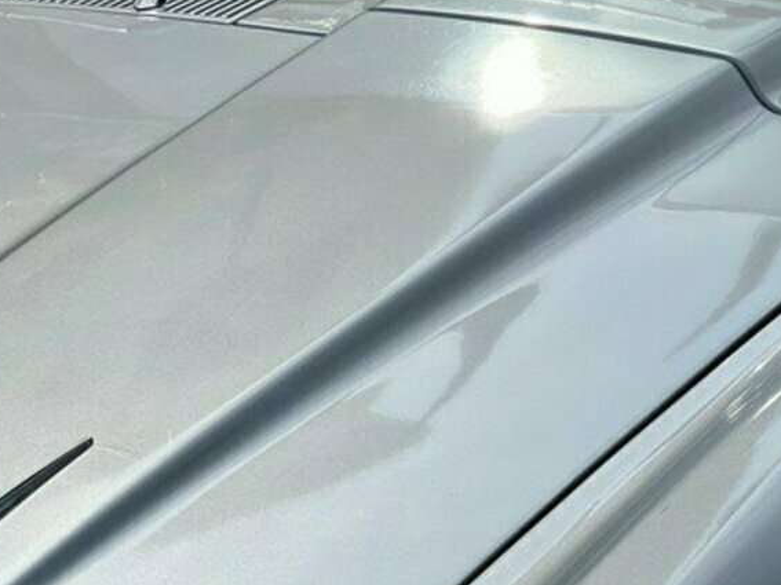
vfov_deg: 9.0
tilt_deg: -10.6
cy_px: -17
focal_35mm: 163
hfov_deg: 12.1
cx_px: 431
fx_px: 3677
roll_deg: +0.4
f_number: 2.8
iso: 32
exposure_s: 1/1074
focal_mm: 9
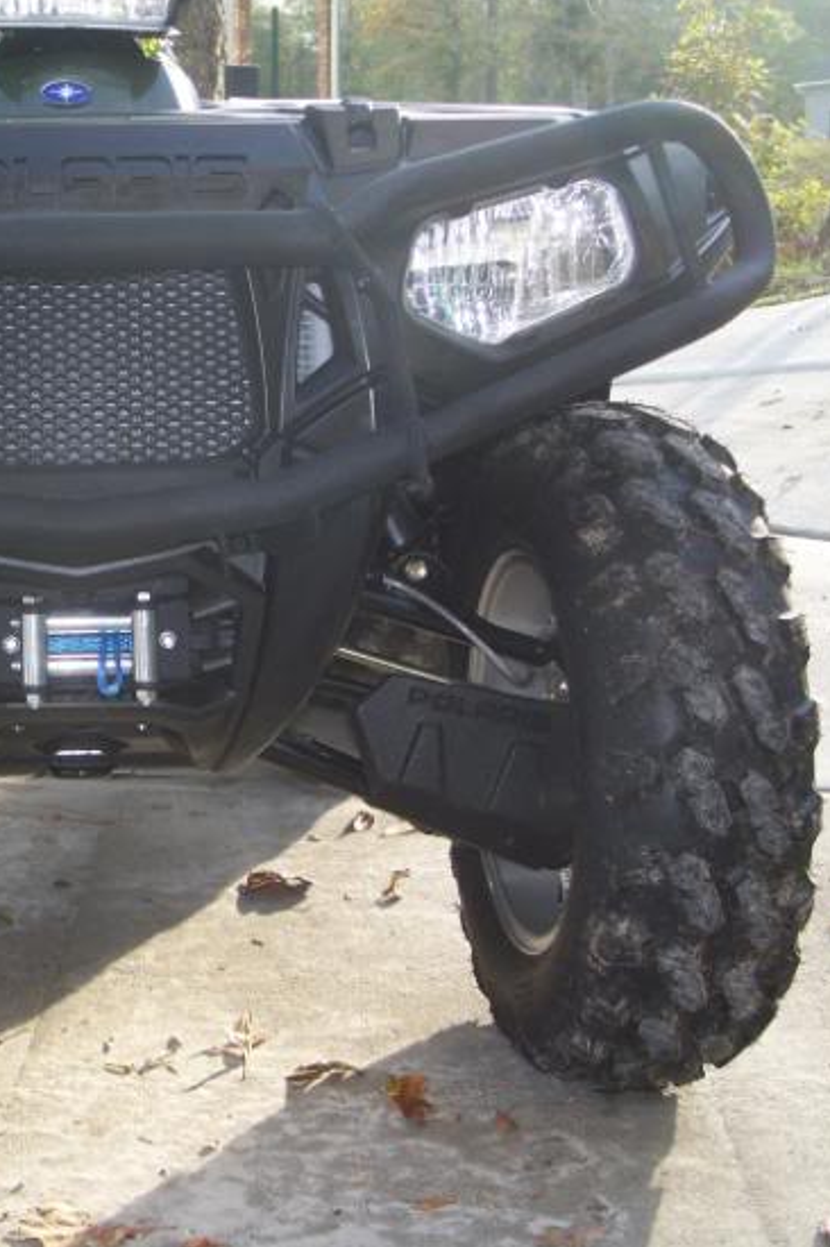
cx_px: 25
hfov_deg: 23.3
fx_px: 1939
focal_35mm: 56
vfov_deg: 35.7
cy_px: 637
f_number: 2.8
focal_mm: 7.8
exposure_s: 1/100
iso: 64
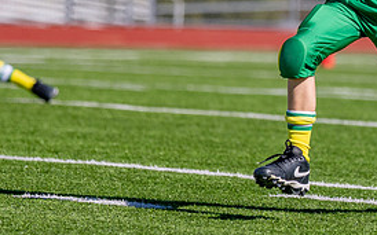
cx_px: 305
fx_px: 5279
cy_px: -32
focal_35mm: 514
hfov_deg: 4.1
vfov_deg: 2.6
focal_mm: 128
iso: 160
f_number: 2.8
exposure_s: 1/4000
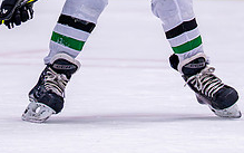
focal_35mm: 837
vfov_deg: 1.6
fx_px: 5567
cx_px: 92
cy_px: -81
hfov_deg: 2.5
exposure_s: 1/1250
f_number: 2.8
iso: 2500
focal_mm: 200
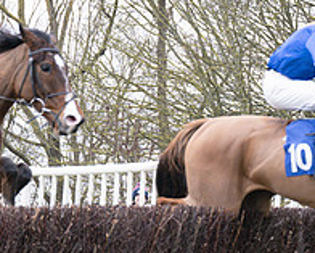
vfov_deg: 6.8
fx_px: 2117
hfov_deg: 8.5
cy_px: 157
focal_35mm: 227
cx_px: 219
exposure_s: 1/1600
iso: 400
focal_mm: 70
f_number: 2.8
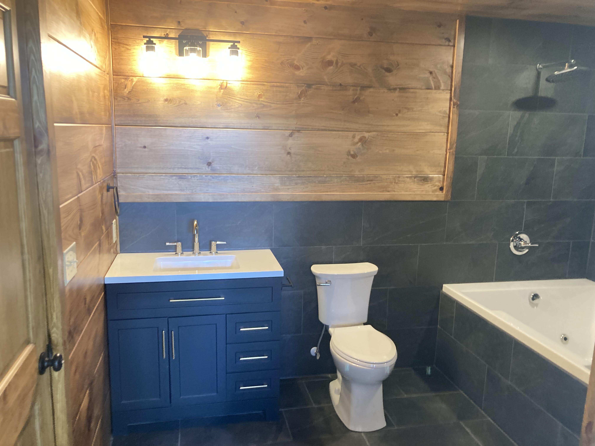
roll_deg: -1.2
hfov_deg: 63.4
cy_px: 223
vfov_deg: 49.7
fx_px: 481
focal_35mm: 28
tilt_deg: -10.6
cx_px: 298
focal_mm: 3.99
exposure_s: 1/60
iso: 250
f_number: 1.8
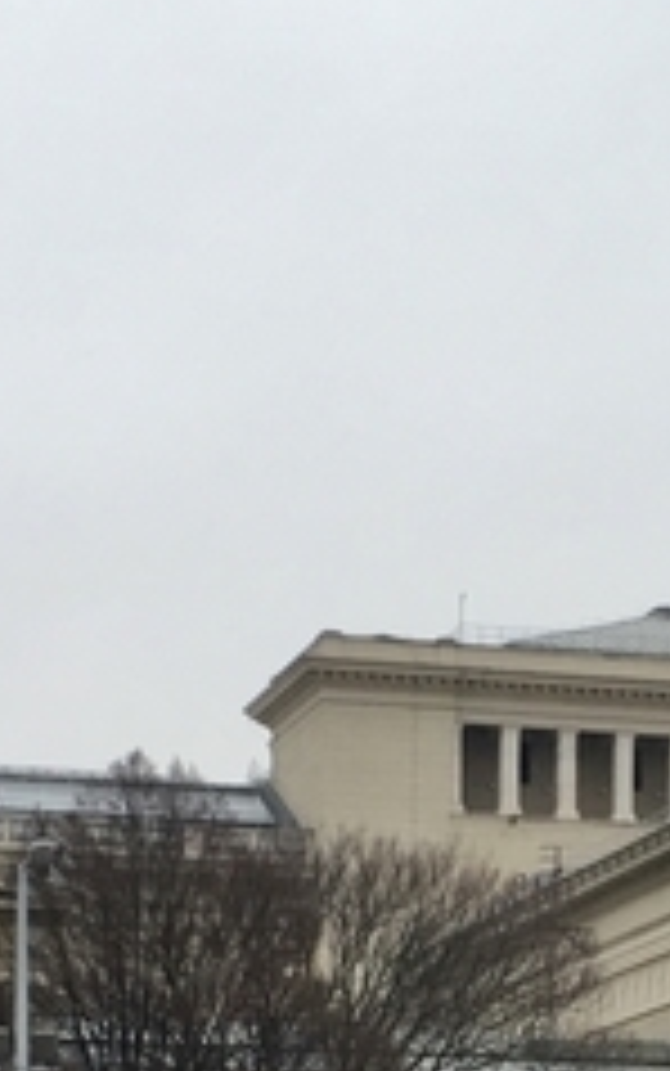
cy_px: 1089
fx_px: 3852
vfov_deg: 15.5
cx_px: 616
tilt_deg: +5.9
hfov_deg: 9.9
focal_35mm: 132
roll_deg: -1.1
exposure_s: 1/100
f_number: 2.2
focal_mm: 4.15
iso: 40
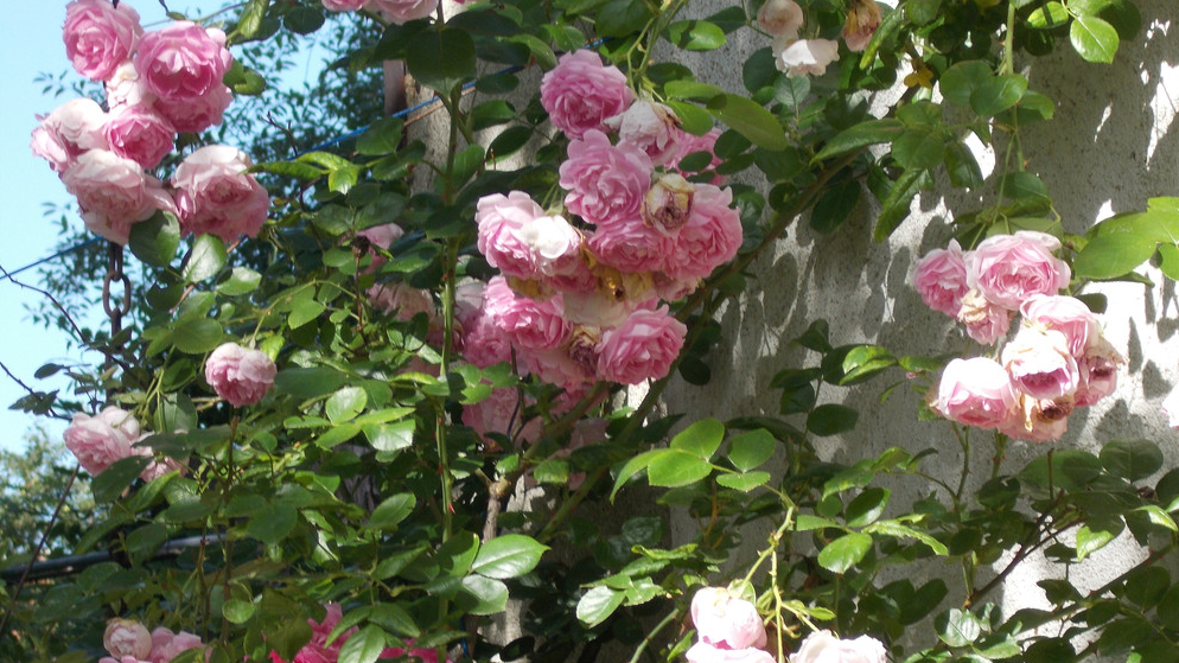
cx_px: 626
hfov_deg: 14.1
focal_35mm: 152
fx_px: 4752
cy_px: 448
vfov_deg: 8.0
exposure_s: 1/80
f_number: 6.5
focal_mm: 23
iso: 80
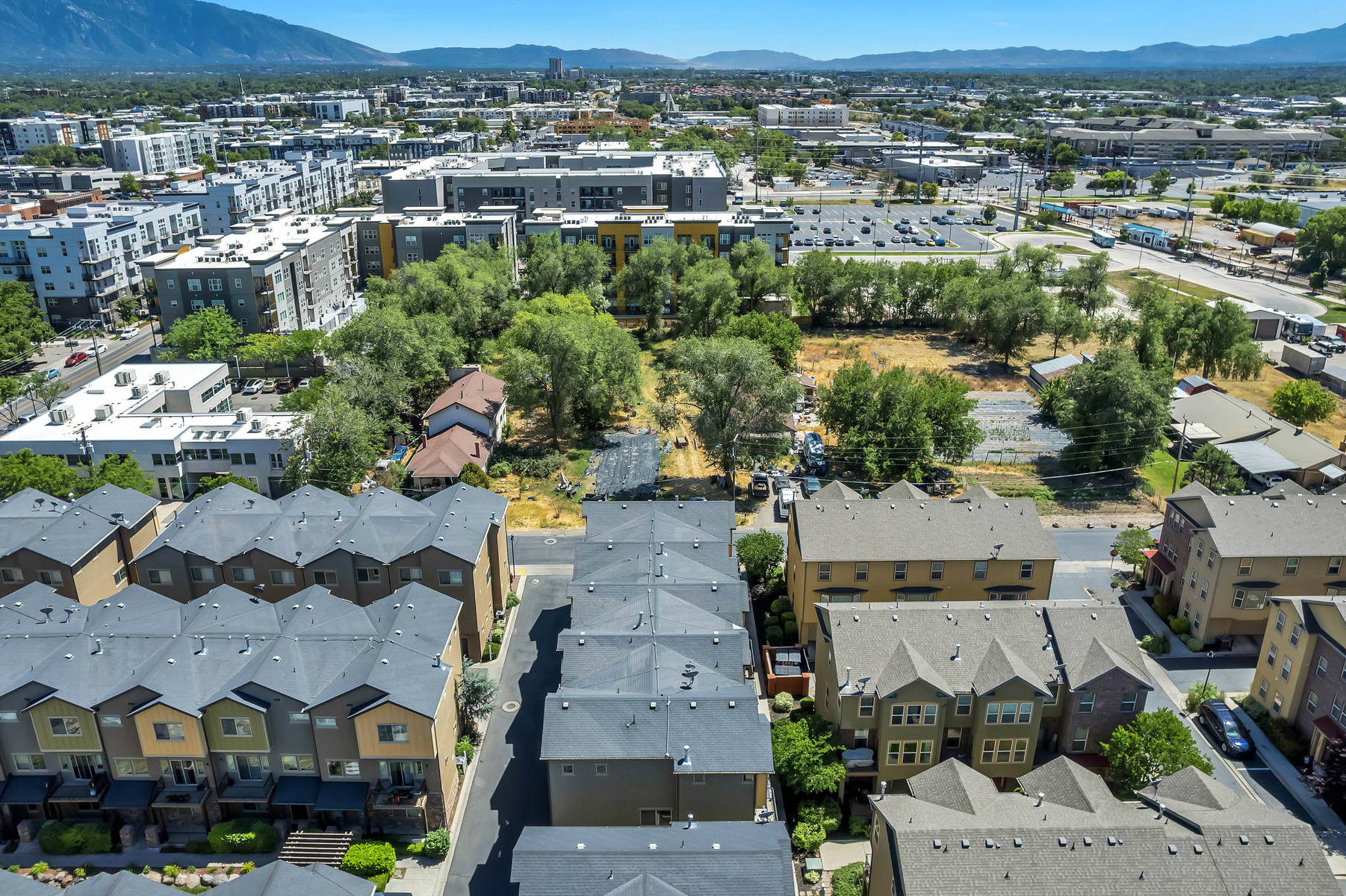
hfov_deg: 71.5
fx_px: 934
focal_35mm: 25
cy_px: 435
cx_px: 656
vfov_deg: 51.2
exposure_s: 1/2000
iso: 150
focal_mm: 8.38
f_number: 2.8
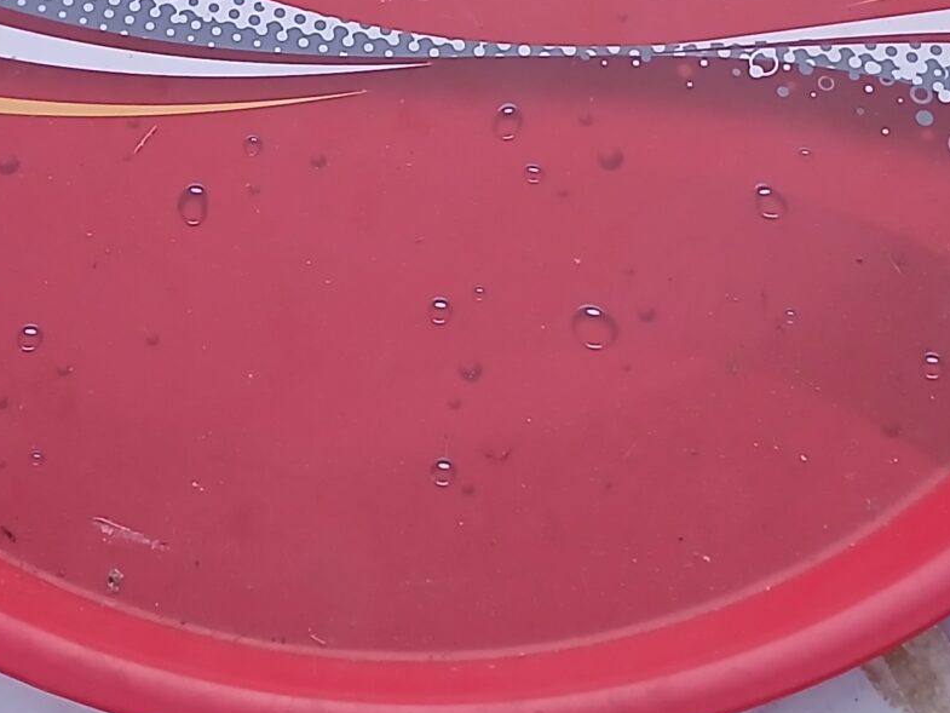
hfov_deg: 22.2
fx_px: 2415
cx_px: 357
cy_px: 185
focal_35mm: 88
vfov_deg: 16.7
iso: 320
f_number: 1.8
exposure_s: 1/50
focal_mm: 3.98
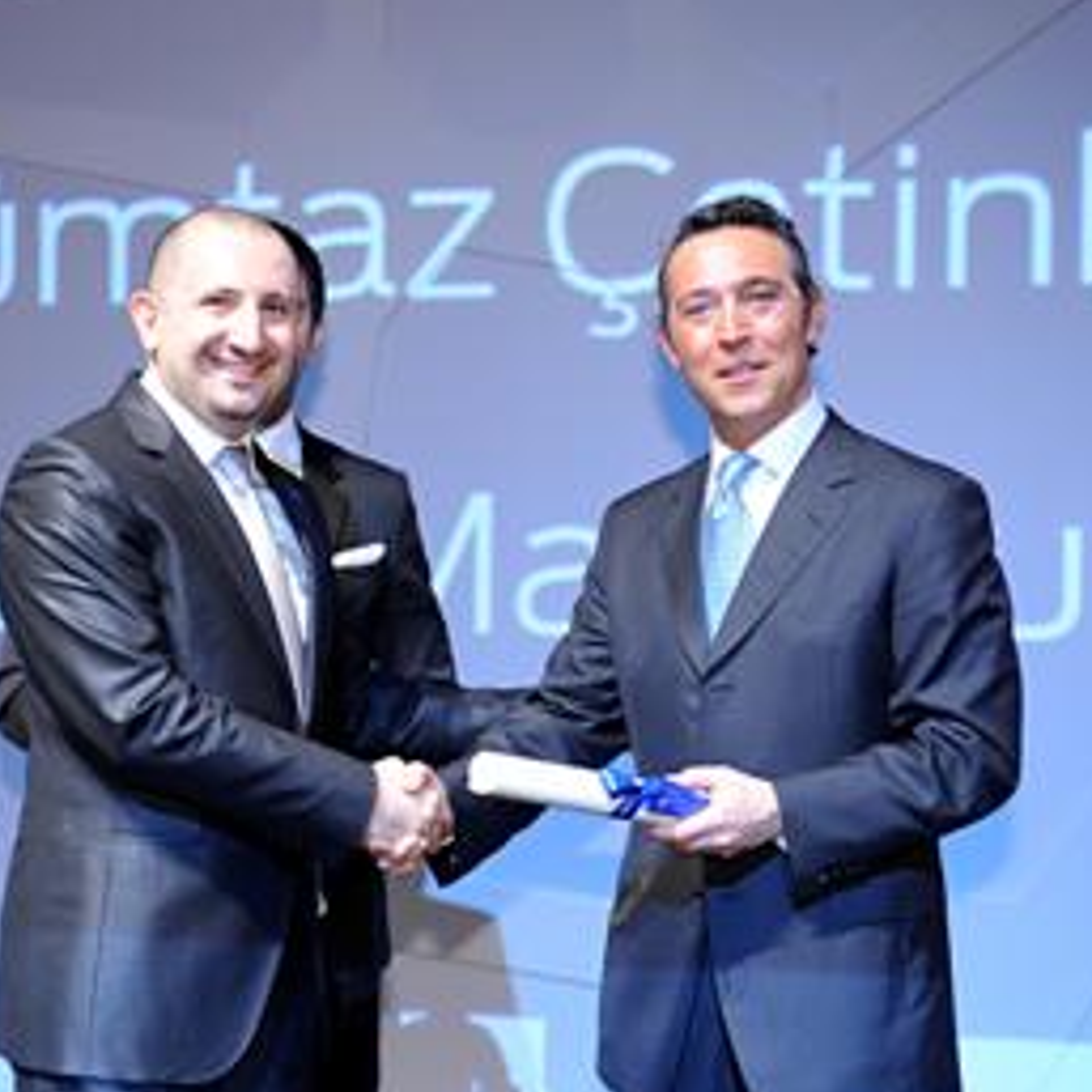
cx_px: 438
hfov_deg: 24.3
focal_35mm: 71
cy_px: 608
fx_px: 2534
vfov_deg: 24.3
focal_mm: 48
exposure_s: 1/100
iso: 800
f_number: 2.8
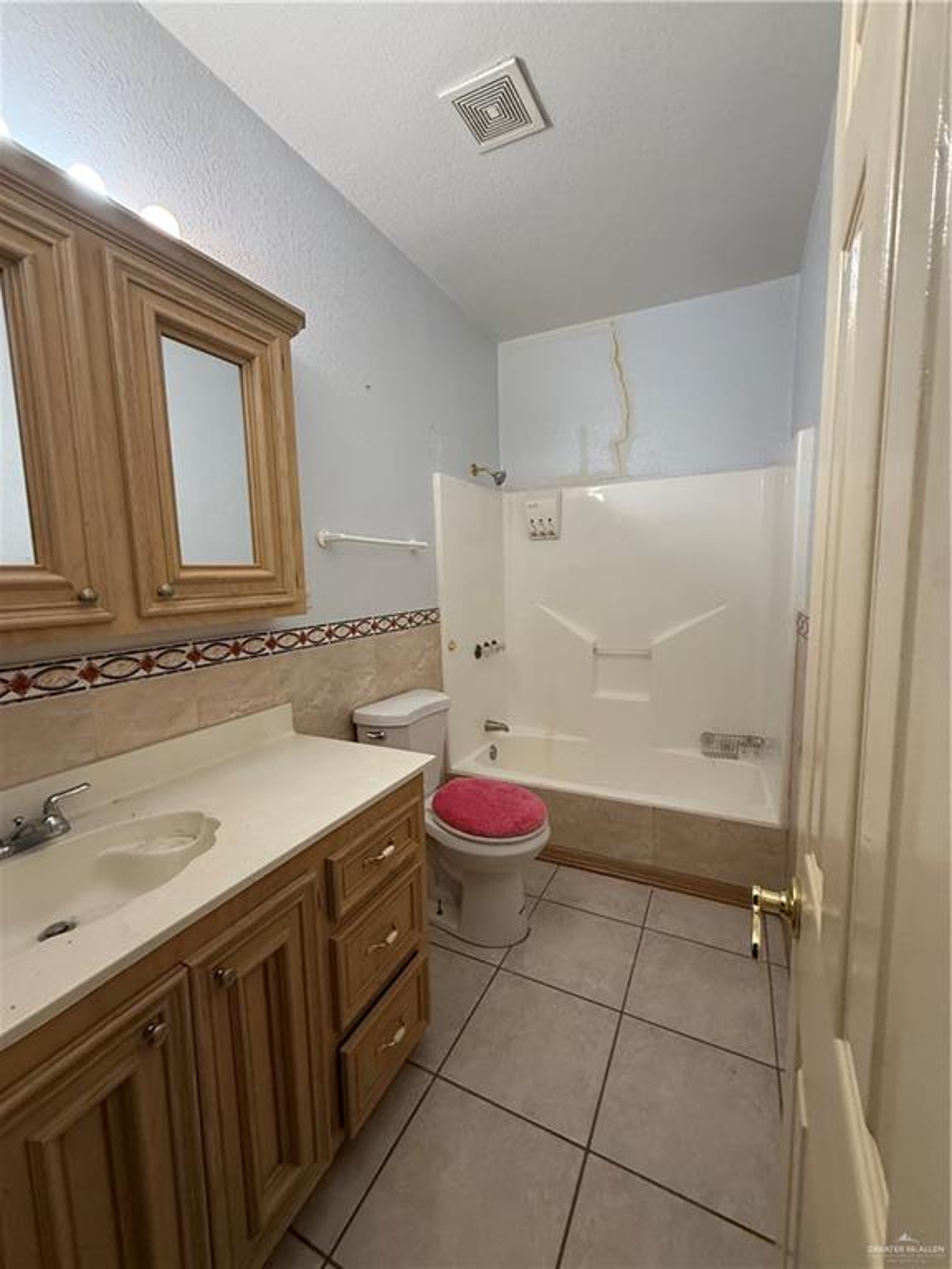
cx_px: 476
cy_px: 634
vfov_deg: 102.1
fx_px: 513
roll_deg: +1.5
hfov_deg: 85.7
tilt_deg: -6.5
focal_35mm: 14
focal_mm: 2.22
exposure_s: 1/60
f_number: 2.2
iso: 200
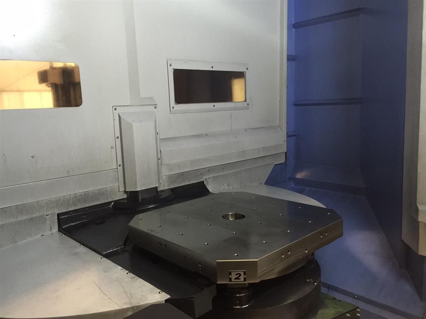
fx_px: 357
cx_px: 213
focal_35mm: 29
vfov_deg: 48.2
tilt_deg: -8.9
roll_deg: +1.7
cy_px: 160
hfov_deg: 61.7
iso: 125
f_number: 2.2
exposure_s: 1/15
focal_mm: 4.15
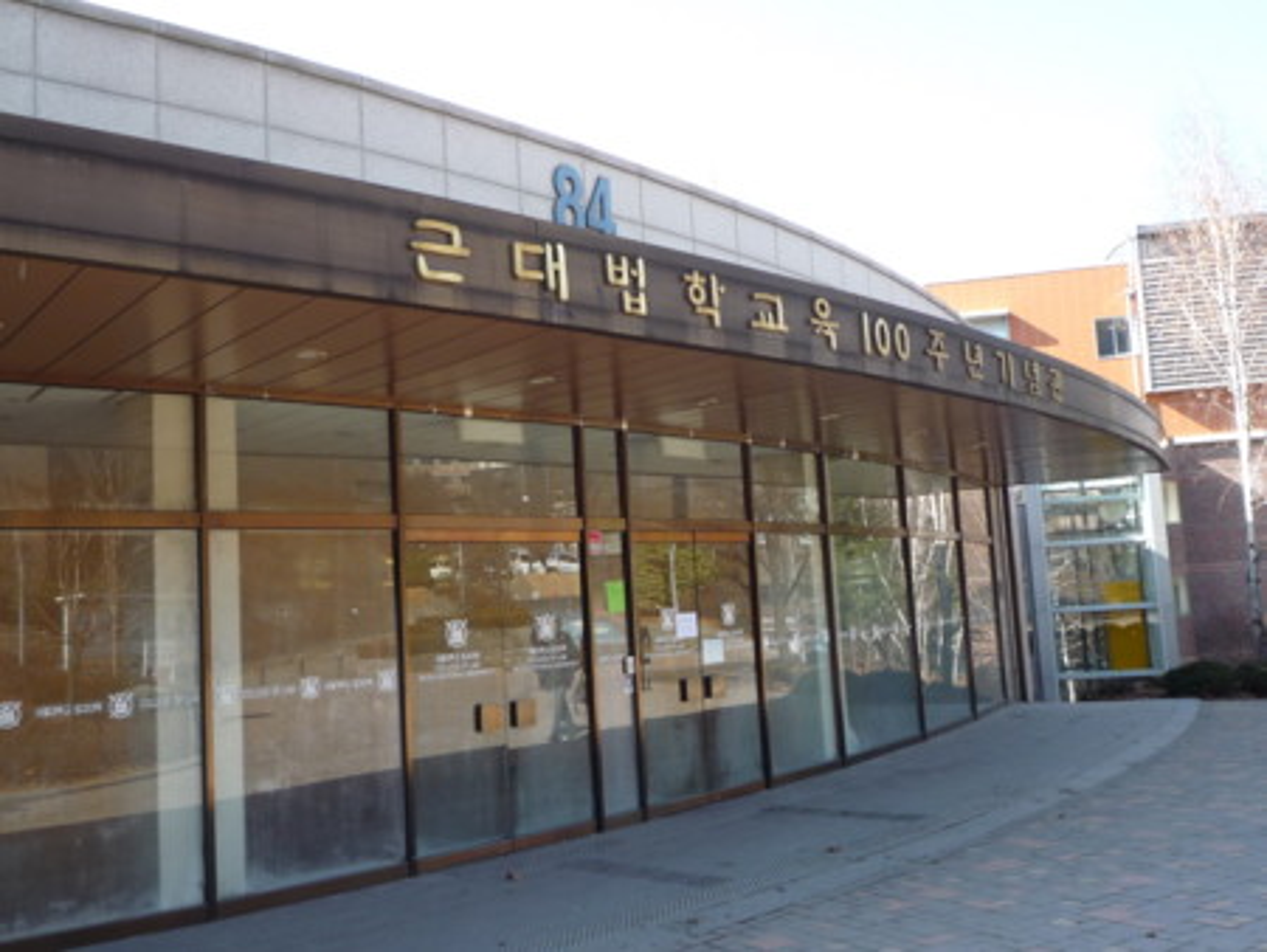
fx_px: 1245
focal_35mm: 34
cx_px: 634
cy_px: 476
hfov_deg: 53.9
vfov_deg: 41.8
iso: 100
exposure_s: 1/250
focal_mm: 4.4
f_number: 2.8
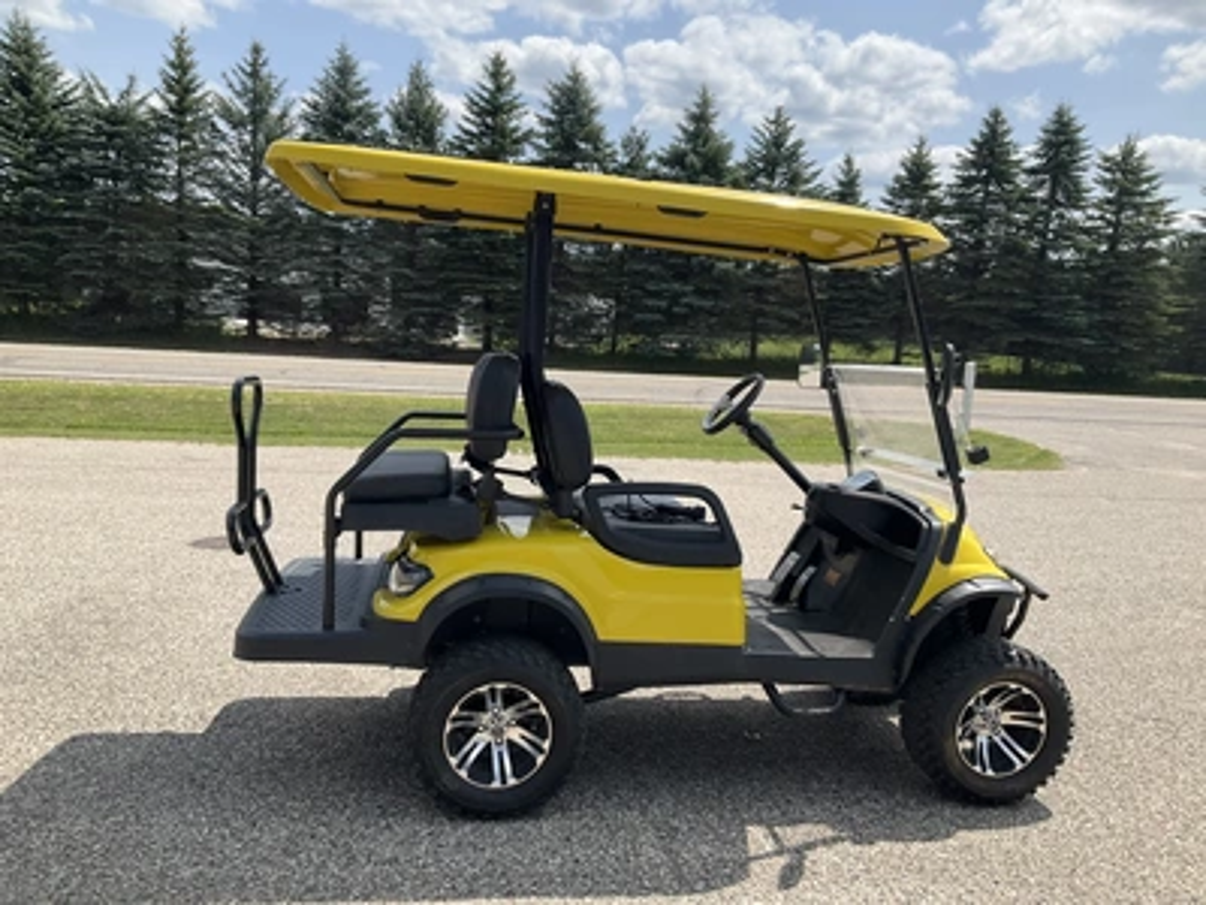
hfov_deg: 61.7
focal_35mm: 29
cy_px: 452
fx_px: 1010
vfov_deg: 48.2
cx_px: 603
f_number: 1.8
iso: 25
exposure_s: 1/1730
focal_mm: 3
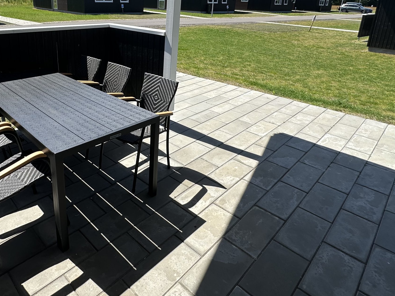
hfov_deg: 67.8
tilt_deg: -15.5
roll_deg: -1.5
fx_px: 285
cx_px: 137
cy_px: 80
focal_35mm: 25
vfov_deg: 52.8
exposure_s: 1/1473
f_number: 2.2
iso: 40
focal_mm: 2.22
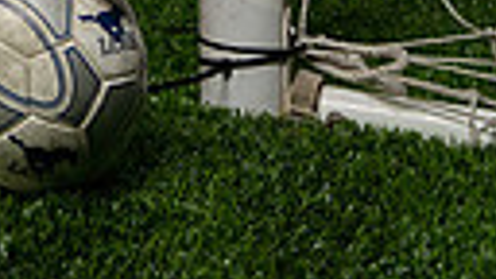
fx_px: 1263
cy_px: -550
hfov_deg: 20.9
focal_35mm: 96
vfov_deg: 9.7
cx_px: -78
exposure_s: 1/200
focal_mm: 26
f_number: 8
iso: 500
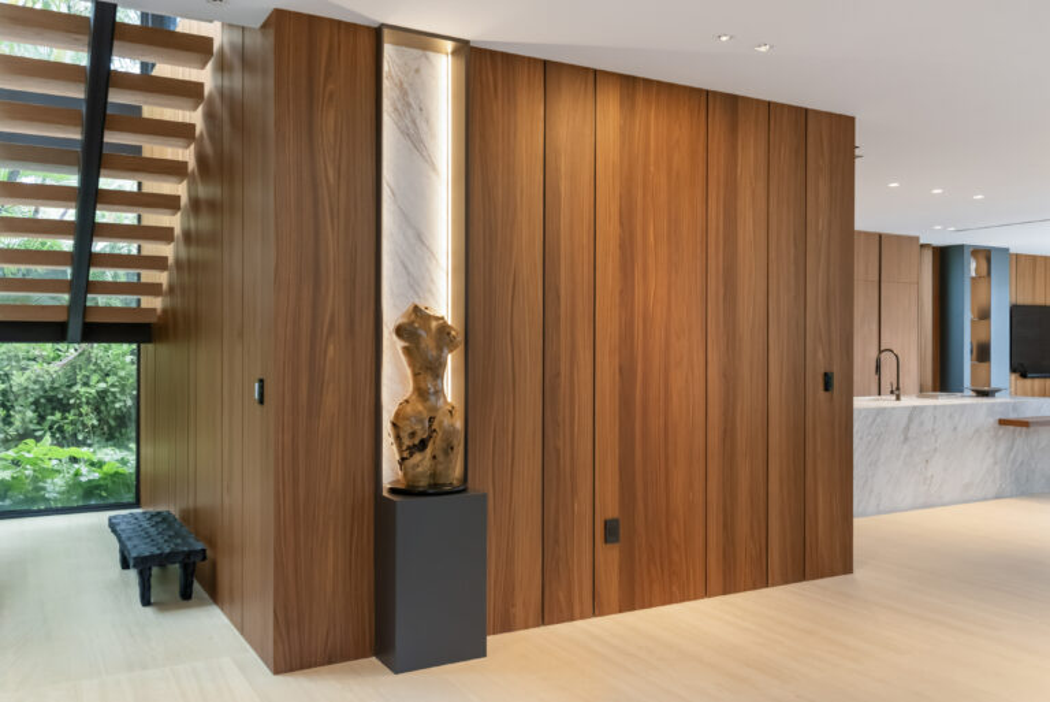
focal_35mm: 30
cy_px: 351
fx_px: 875
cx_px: 525
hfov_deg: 61.9
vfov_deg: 43.7
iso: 800
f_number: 9
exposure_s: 1/10
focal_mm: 30
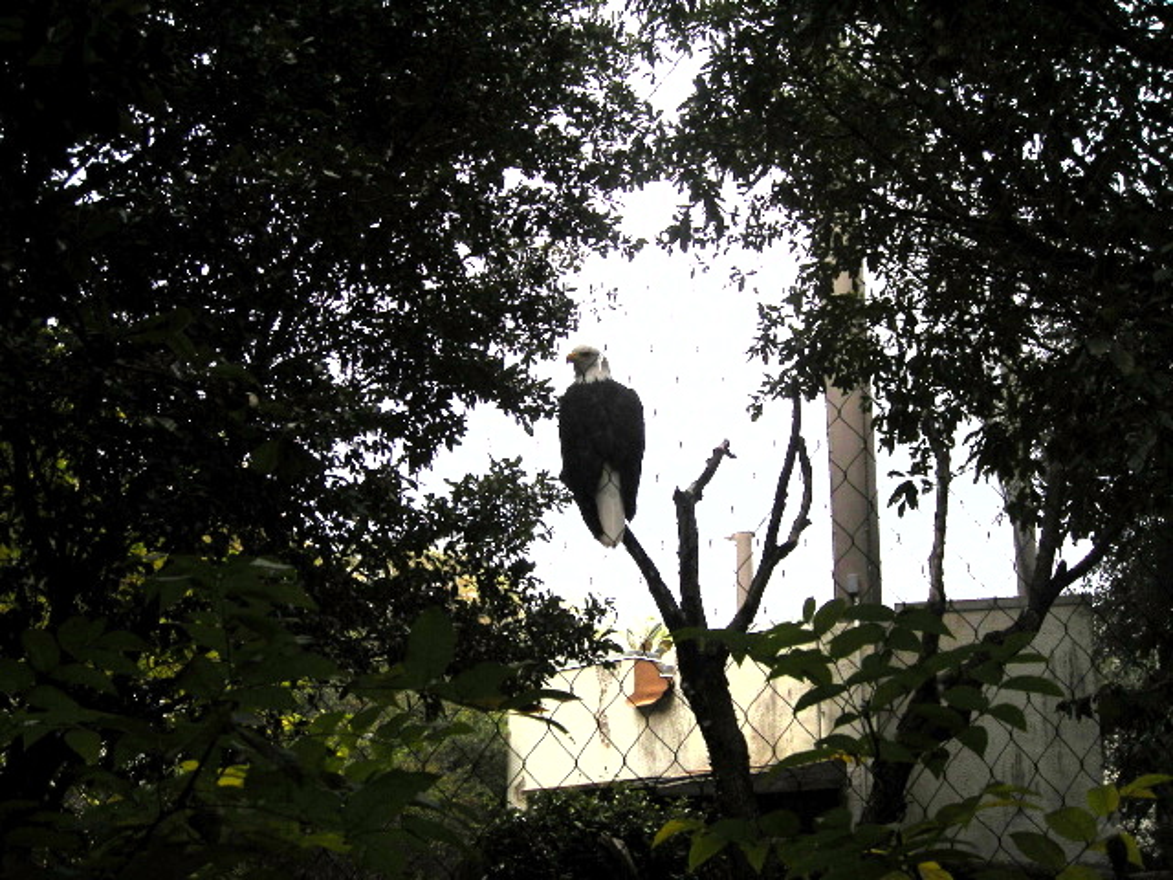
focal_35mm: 38
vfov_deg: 37.7
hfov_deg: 49.0
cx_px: 586
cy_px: 440
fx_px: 1288
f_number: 3.2
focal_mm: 6.3
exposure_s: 1/118
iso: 50
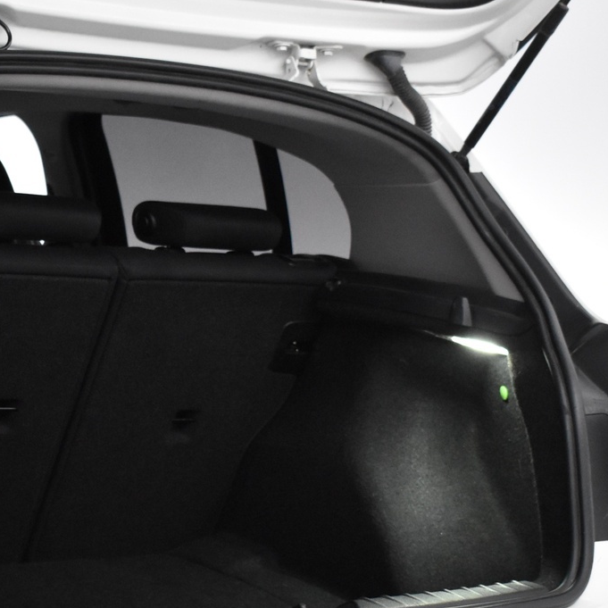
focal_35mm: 91
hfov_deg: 18.8
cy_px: 407
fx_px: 1808
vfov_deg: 19.0
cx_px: 68
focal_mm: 30
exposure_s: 1/100
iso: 3200
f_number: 5
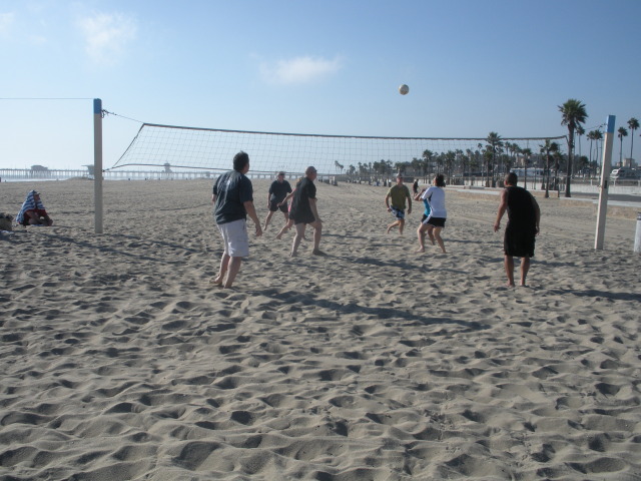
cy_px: 240
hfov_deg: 51.4
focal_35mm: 36
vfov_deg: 39.7
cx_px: 320
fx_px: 667
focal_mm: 6.3
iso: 64
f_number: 5.6
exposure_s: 1/435
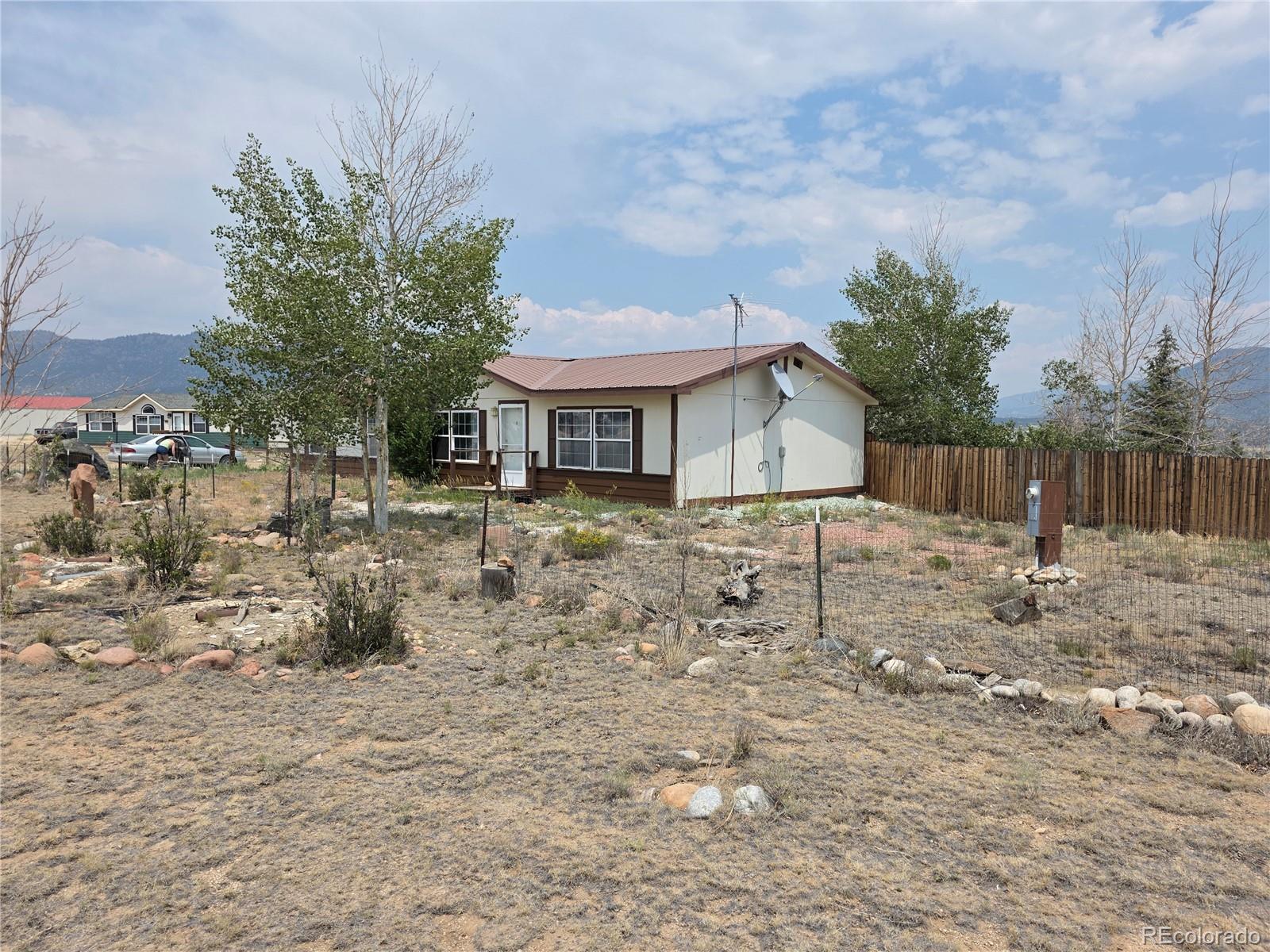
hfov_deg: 73.9
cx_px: 635
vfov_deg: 58.9
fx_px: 844
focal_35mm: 23
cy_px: 476
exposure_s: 1/7944
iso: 64
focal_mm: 6.3
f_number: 1.7
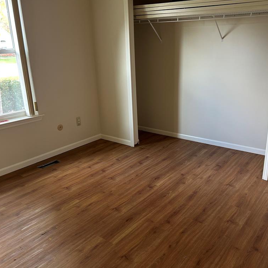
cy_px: 134
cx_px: 159
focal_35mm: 31
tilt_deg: -18.1
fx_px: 272
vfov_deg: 52.5
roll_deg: +0.0
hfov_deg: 52.2
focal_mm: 5.7
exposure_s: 1/60
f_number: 1.5
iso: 125
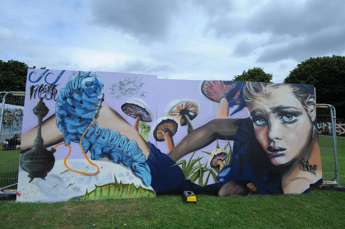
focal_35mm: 19
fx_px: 182
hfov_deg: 86.9
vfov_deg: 64.5
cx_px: 172
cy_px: 114
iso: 200
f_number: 10
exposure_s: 1/400
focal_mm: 19
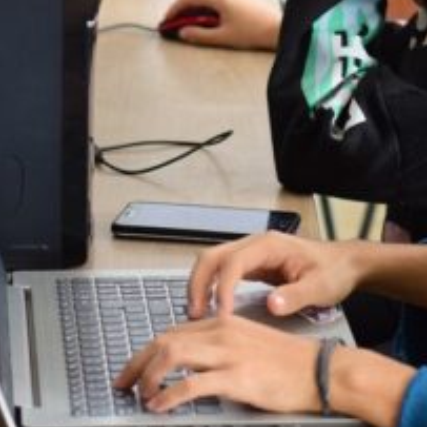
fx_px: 3042
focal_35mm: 218
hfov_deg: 8.0
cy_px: 101
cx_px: 461
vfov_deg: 8.0
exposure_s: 1/125
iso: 1600
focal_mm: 50
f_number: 3.2
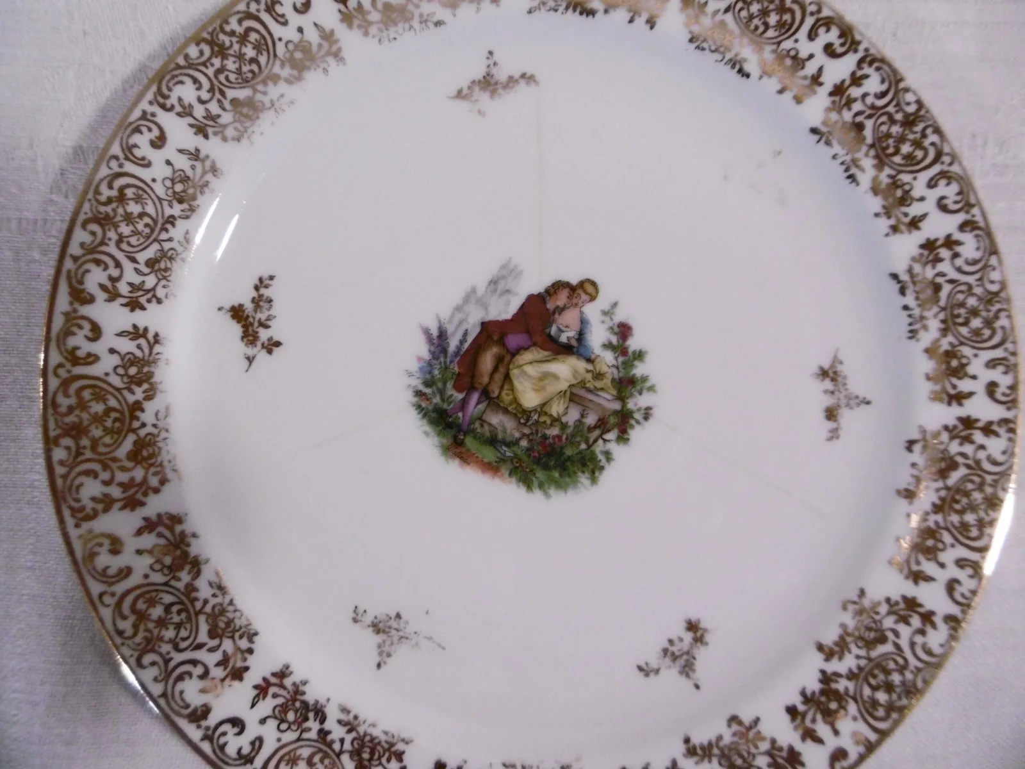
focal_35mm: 24
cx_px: 512
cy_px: 384
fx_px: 711
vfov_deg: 56.8
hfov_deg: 71.6
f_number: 3.1
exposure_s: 1/30
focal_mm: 4.3
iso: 400
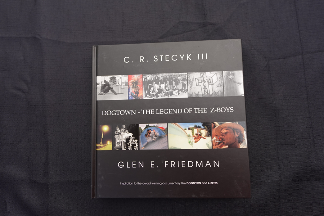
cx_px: 162
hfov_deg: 90.0
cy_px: 108
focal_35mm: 18
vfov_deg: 67.4
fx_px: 162
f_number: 1.8
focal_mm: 6.9
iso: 125
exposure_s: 1/1600
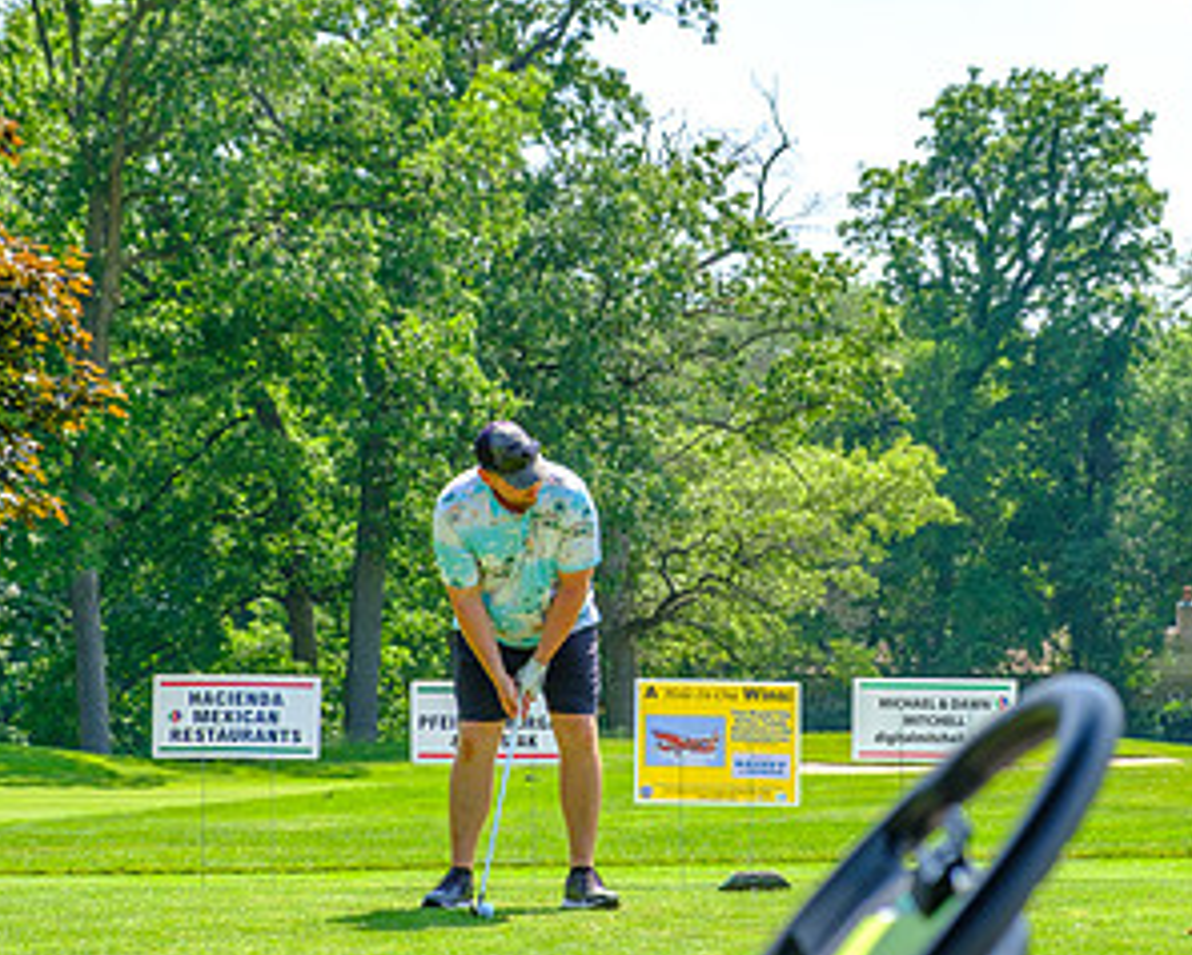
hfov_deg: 16.3
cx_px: 598
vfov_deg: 13.1
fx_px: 4166
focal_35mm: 118
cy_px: 638
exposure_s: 1/320
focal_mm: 55
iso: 200
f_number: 5.6
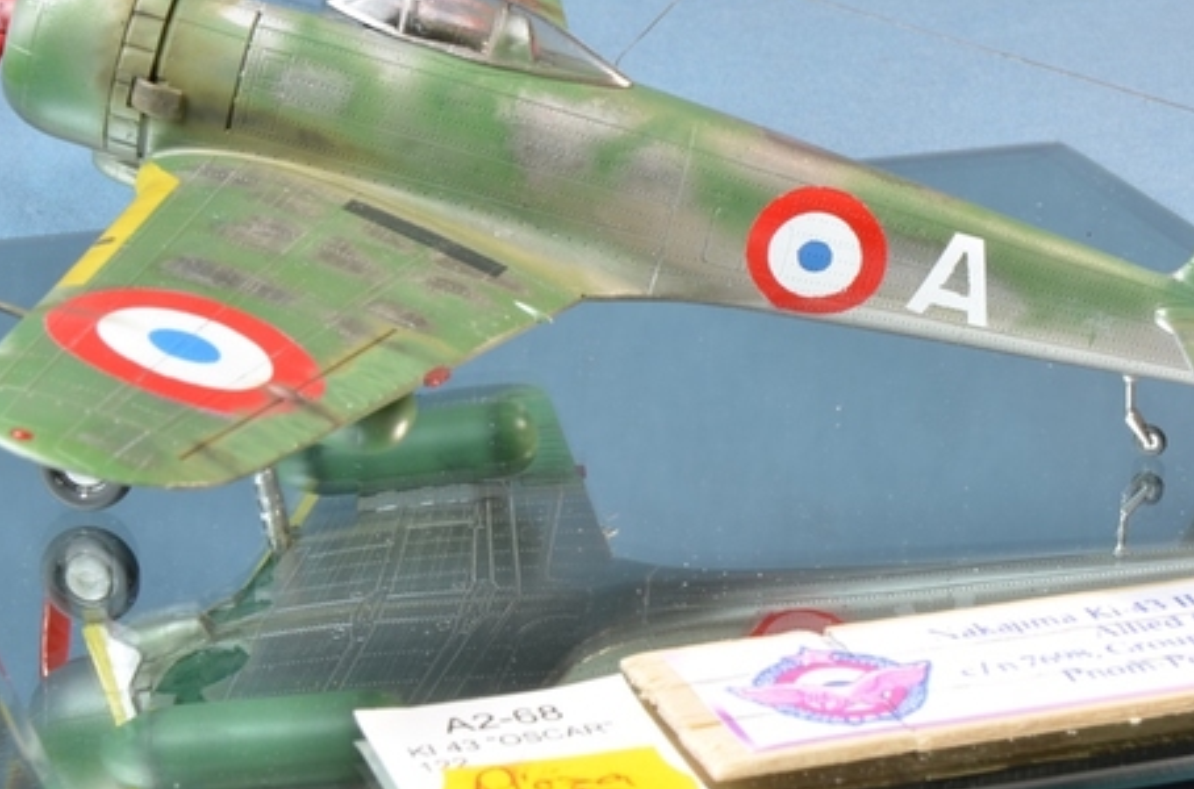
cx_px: 605
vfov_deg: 10.7
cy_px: 200
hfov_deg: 16.2
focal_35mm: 127
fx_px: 4200
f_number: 18
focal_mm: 48
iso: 200
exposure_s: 1/1.3
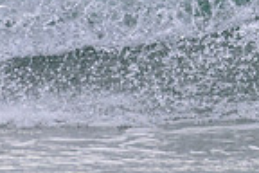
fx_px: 23179
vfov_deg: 0.4
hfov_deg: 0.6
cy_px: -168
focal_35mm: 3222
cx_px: 432
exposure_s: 1/1600
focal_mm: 800
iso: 1800
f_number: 11
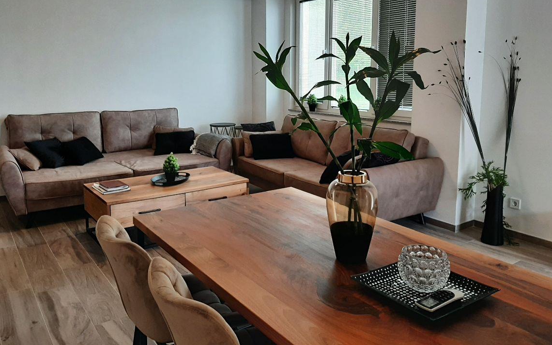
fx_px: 436
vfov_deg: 42.9
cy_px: 137
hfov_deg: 64.6
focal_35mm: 29
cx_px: 275
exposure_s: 1/50
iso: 50
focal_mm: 3.93
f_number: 1.7
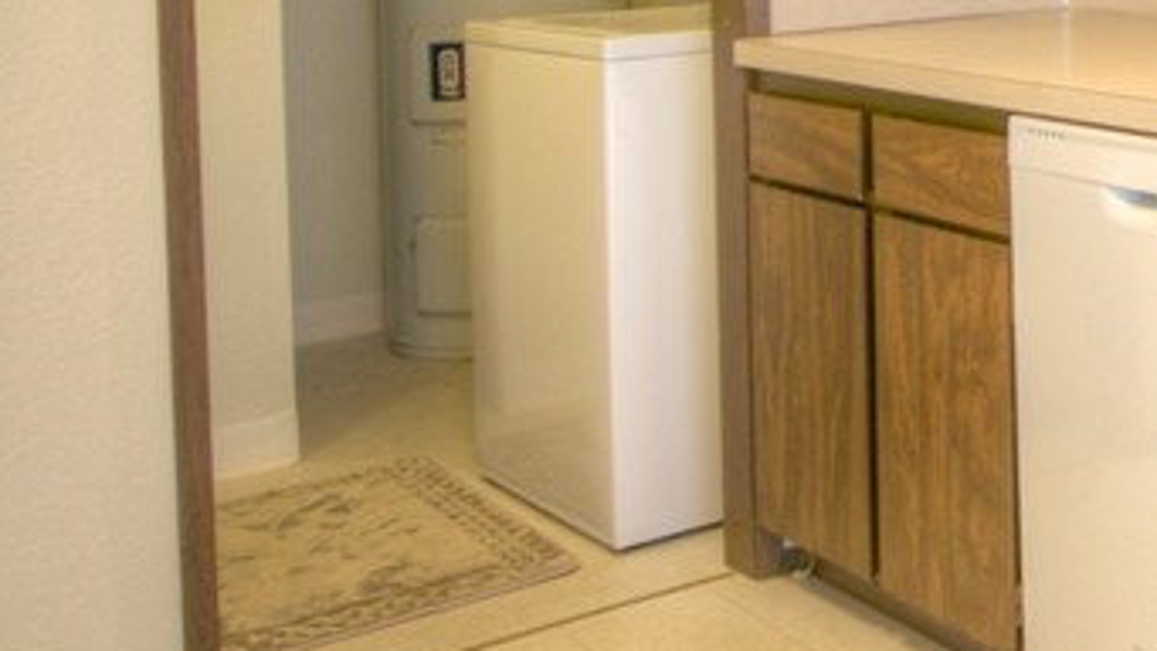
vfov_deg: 18.9
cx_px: 1530
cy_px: -139
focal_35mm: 60
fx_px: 1841
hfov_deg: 28.3
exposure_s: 1/10
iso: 100
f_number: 3.8
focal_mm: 12
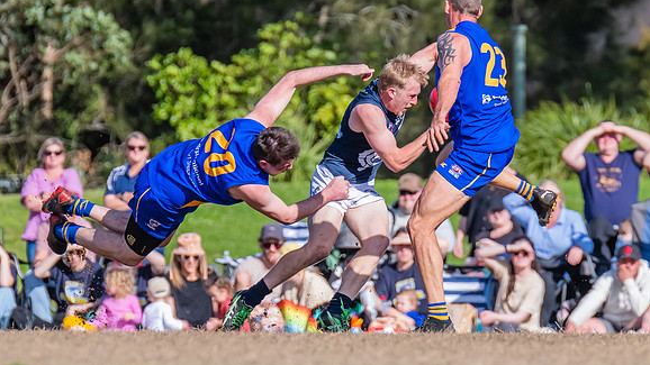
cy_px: 178
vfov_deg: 1.3
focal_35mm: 924
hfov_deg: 2.3
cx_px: 366
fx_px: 15924
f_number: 8
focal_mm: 420
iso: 800
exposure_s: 1/2000
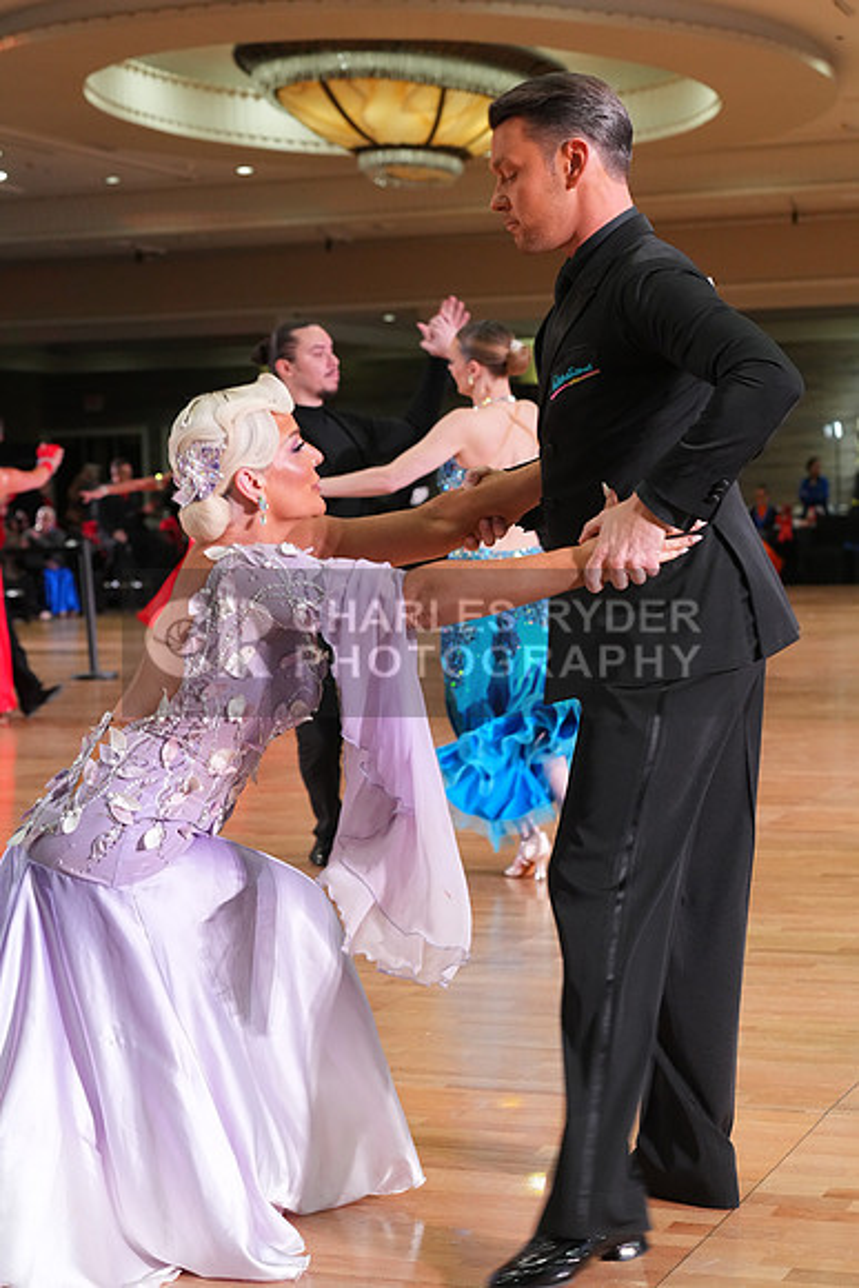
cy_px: 644
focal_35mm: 70
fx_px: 2504
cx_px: 430
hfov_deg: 19.5
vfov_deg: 28.8
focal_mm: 70
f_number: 5.6
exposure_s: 1/200
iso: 3200
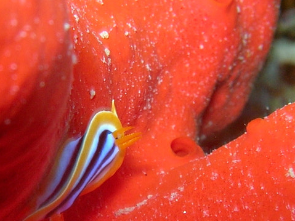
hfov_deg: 15.5
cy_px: 147
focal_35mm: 127
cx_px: 137
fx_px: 1082
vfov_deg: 11.7
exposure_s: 1/60.1
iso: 64
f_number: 4.8
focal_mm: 7.8
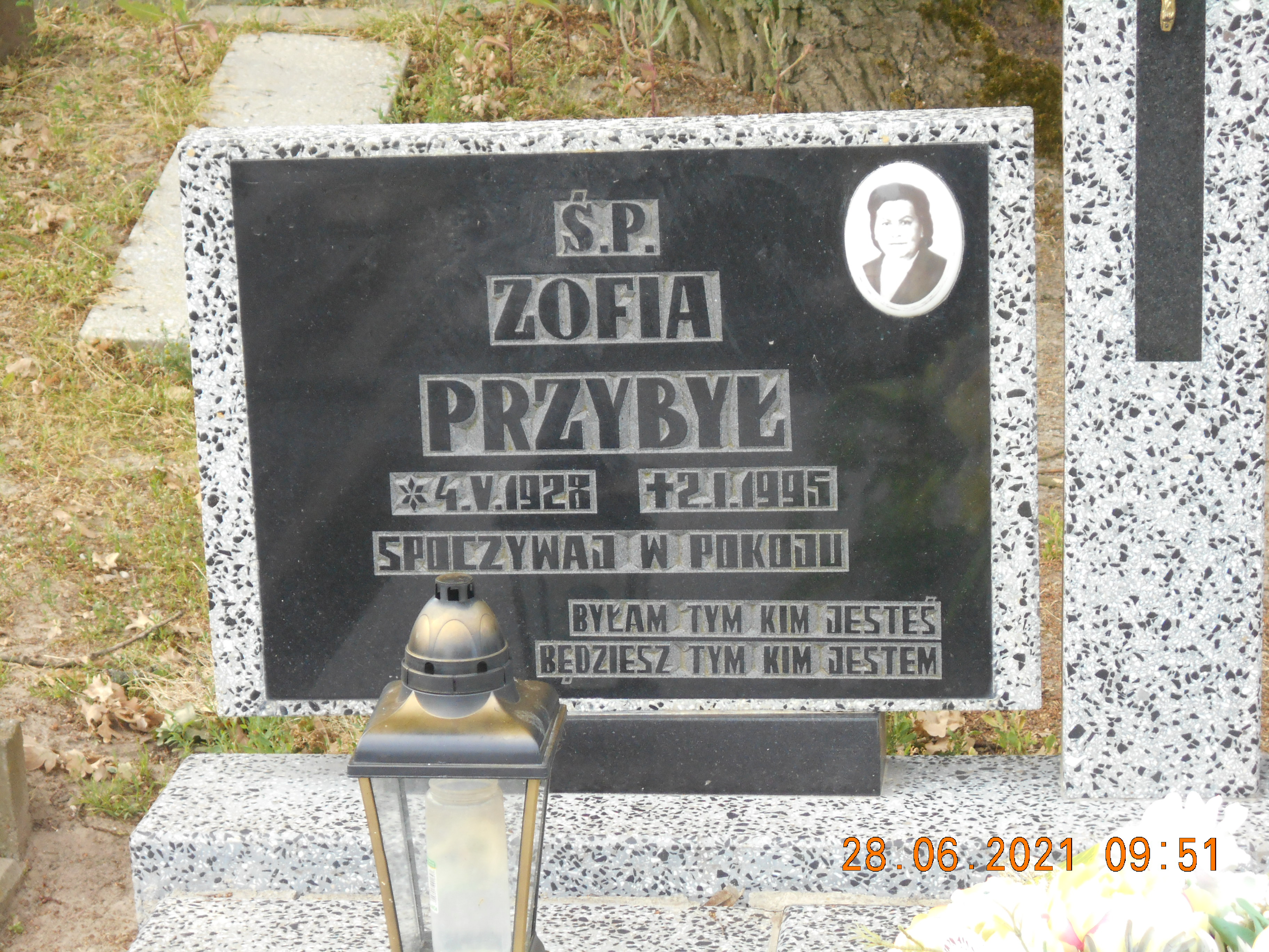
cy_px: 476
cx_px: 634
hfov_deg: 19.8
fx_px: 3629
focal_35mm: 99
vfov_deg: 14.9
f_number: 5.5
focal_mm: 17.6
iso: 220
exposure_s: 1/125
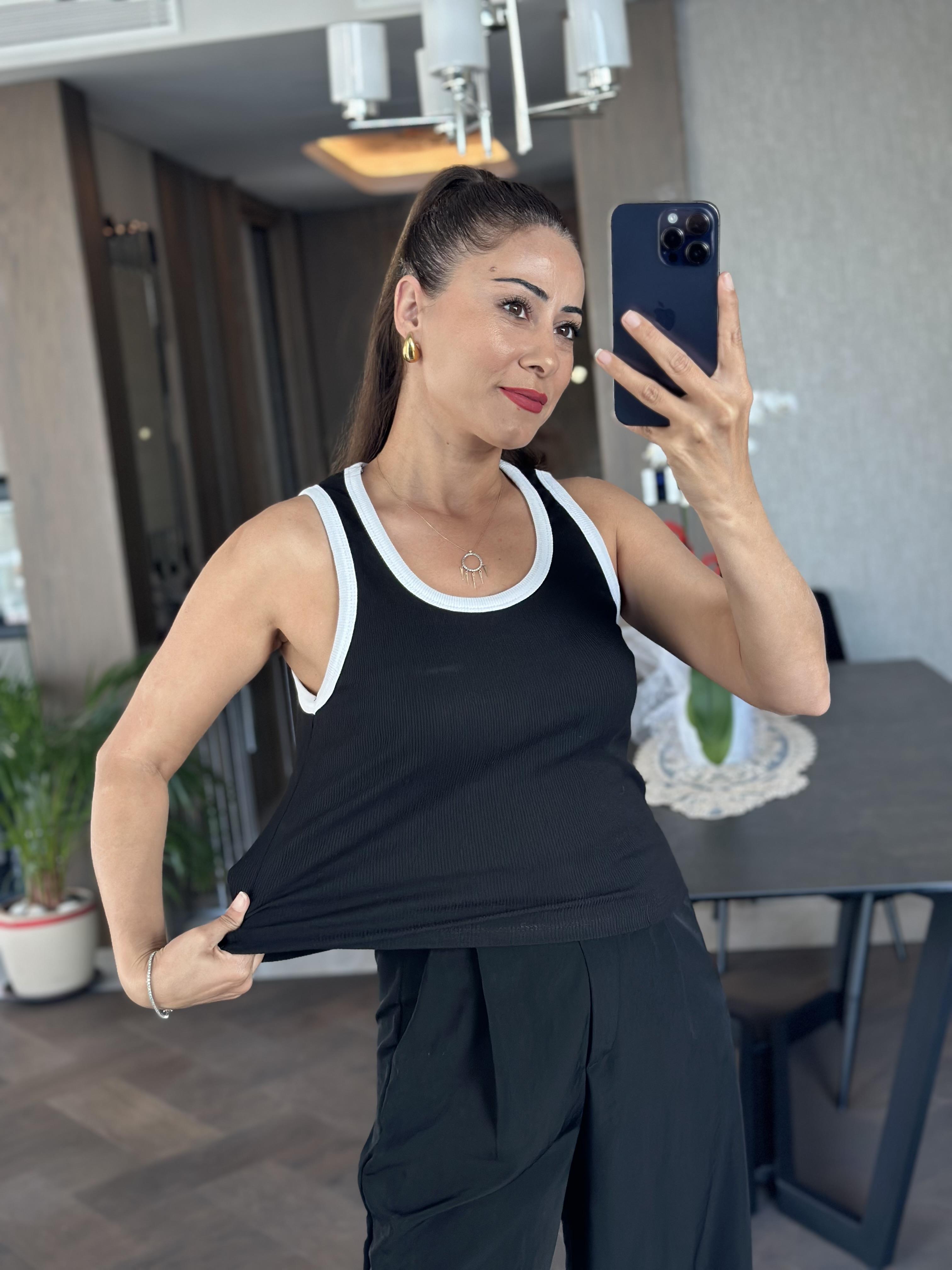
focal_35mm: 48
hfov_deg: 30.3
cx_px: 476
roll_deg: +6.4
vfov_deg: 39.7
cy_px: 635
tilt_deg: -15.8
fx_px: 1760
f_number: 1.78
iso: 125
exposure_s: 1/60
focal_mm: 6.86
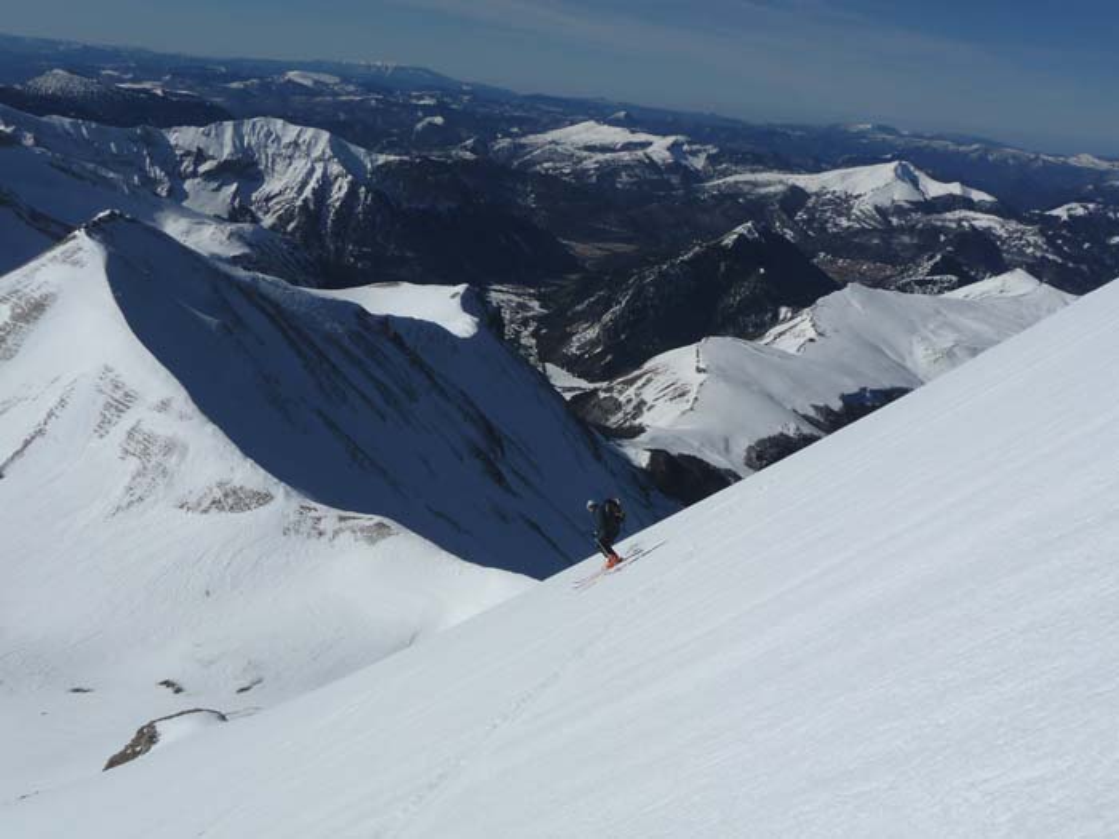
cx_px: 560
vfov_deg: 41.8
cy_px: 420
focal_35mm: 34
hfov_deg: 54.0
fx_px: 1099
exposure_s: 1/1000
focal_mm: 5.6
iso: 100
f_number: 9
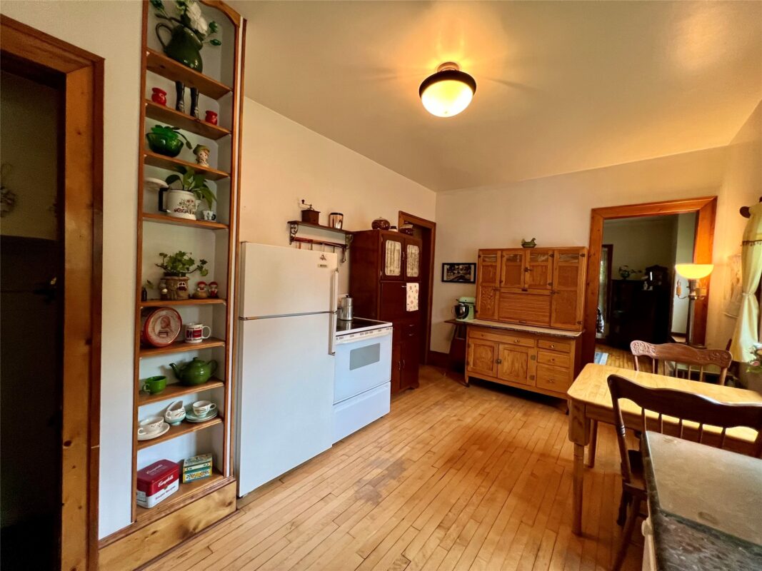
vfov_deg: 89.9
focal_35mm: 13
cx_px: 381
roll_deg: -2.1
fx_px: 286
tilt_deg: -1.9
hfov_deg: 106.2
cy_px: 286
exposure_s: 1/60
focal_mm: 1.57
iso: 320
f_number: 1.8
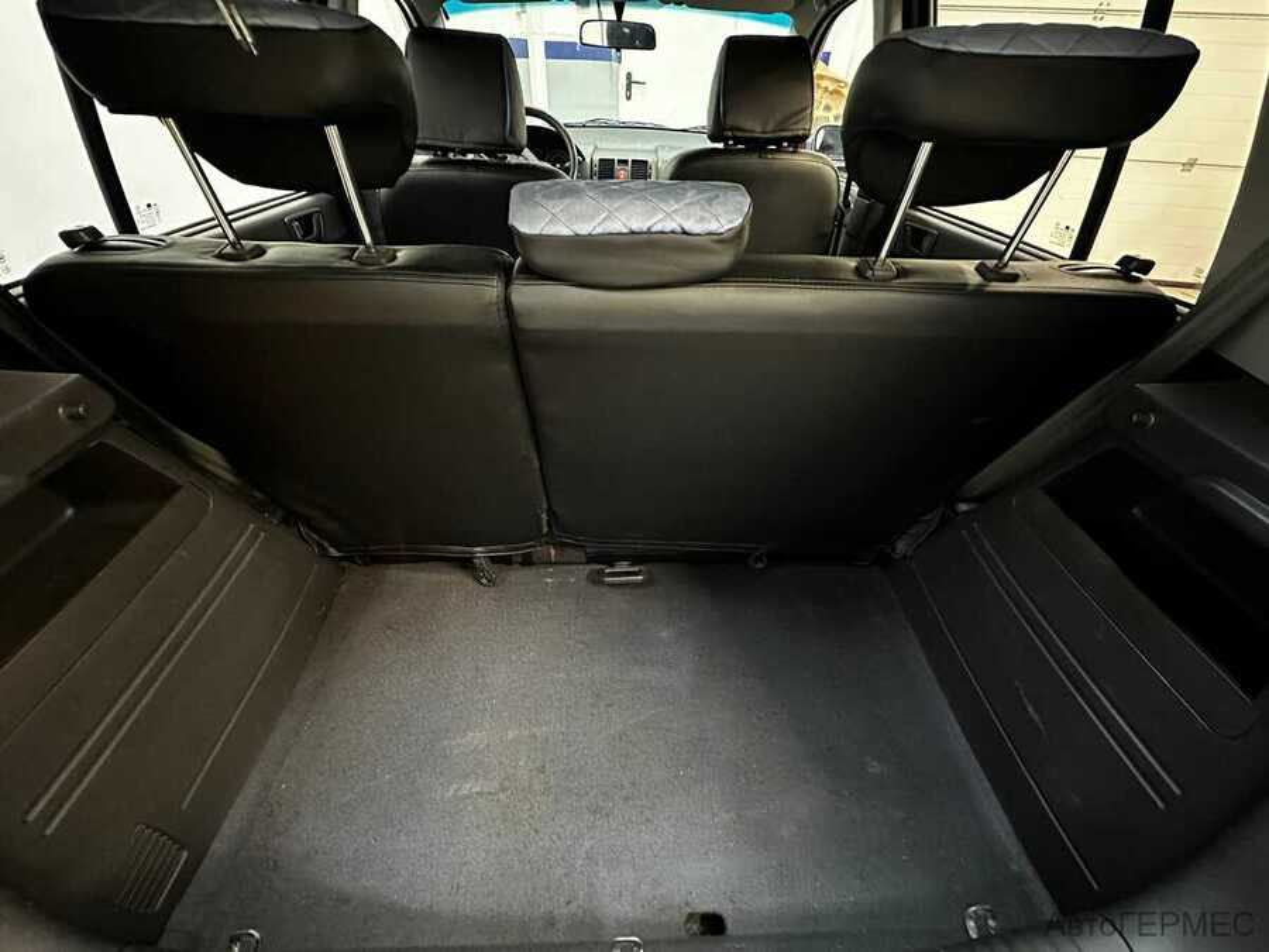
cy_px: 476
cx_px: 634
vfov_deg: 85.7
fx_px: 513
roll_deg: -2.6
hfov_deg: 102.1
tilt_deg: -38.6
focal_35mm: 14
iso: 1600
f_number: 2.2
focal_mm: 2.22
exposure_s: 1/25
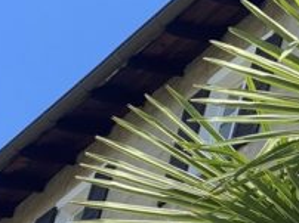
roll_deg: -9.4
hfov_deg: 9.7
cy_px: 183
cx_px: 428
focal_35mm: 198
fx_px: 1708
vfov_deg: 7.5
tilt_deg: +39.1
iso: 20
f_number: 2
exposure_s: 1/558
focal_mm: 6
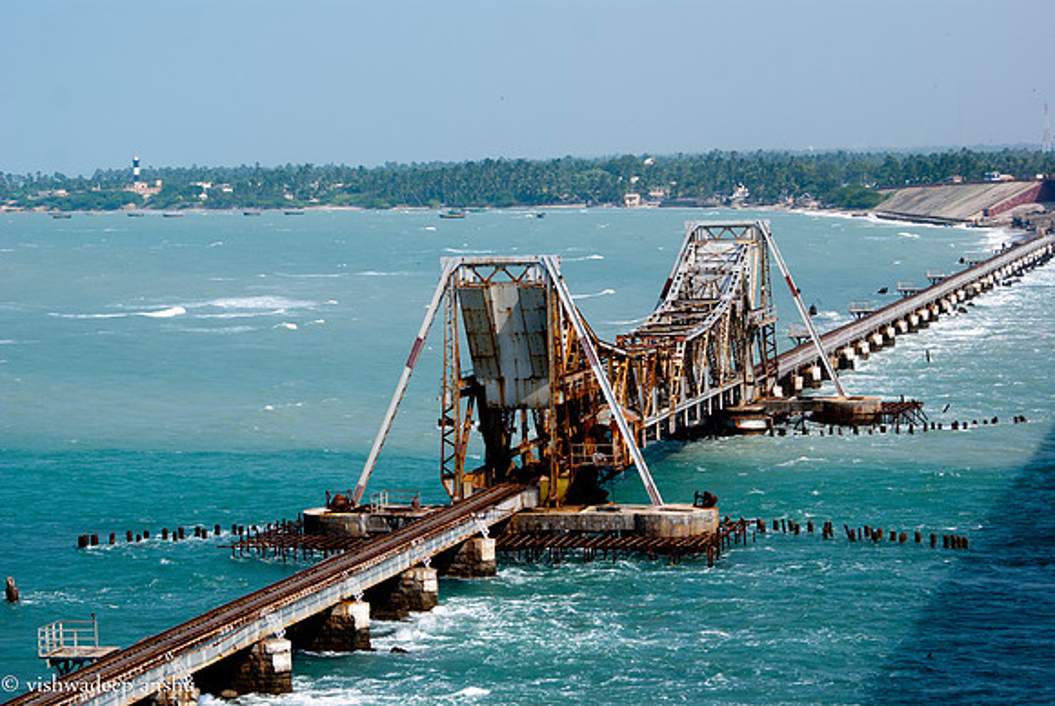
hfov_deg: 19.4
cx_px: 528
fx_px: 3080
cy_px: 353
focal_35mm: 105
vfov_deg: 13.1
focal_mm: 70
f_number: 5.6
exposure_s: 1/500
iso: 100
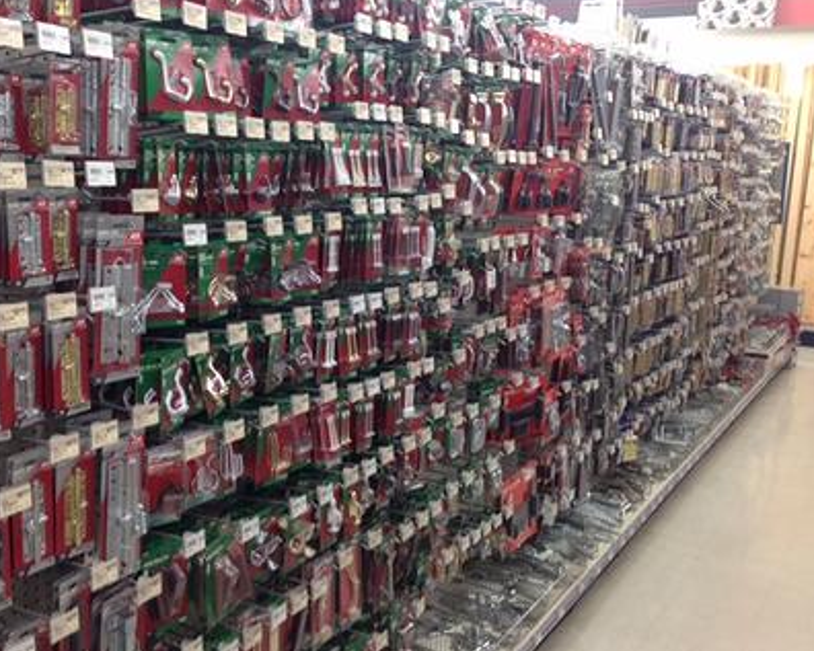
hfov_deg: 47.7
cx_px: 340
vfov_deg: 39.1
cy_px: 302
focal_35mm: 38
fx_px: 916
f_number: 2.4
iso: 64
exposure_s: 1/20
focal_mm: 4.12
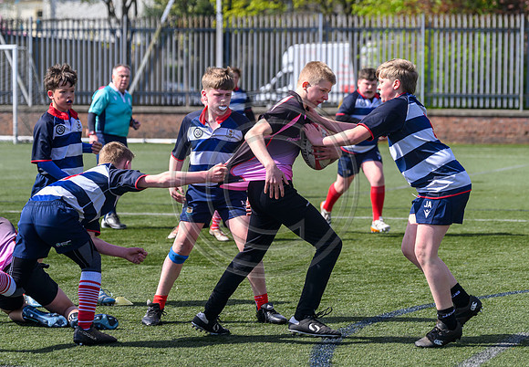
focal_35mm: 147
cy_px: 189
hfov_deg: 13.8
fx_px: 2187
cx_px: 302
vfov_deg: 9.6
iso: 500
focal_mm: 115
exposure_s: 1/2000
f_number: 4
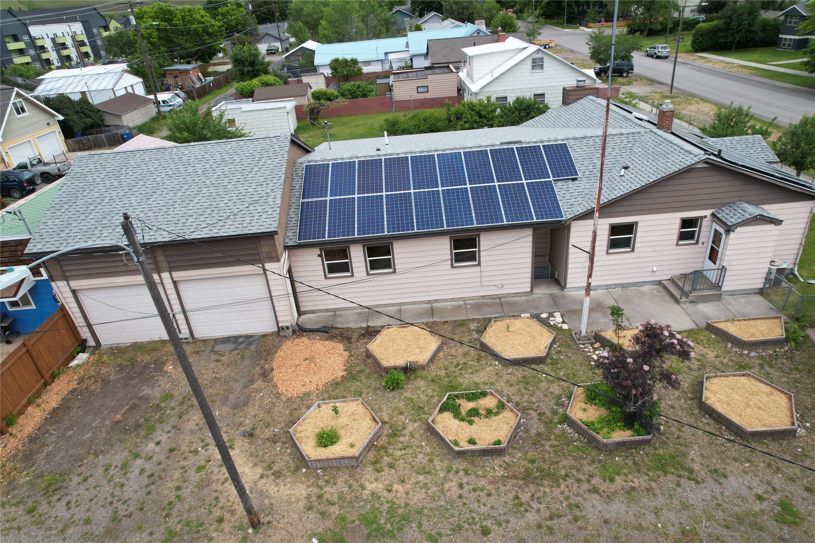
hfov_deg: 78.6
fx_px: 498
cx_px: 408
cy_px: 272
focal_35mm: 22
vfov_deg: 57.2
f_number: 2.8
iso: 100
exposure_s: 1/1000
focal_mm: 8.38
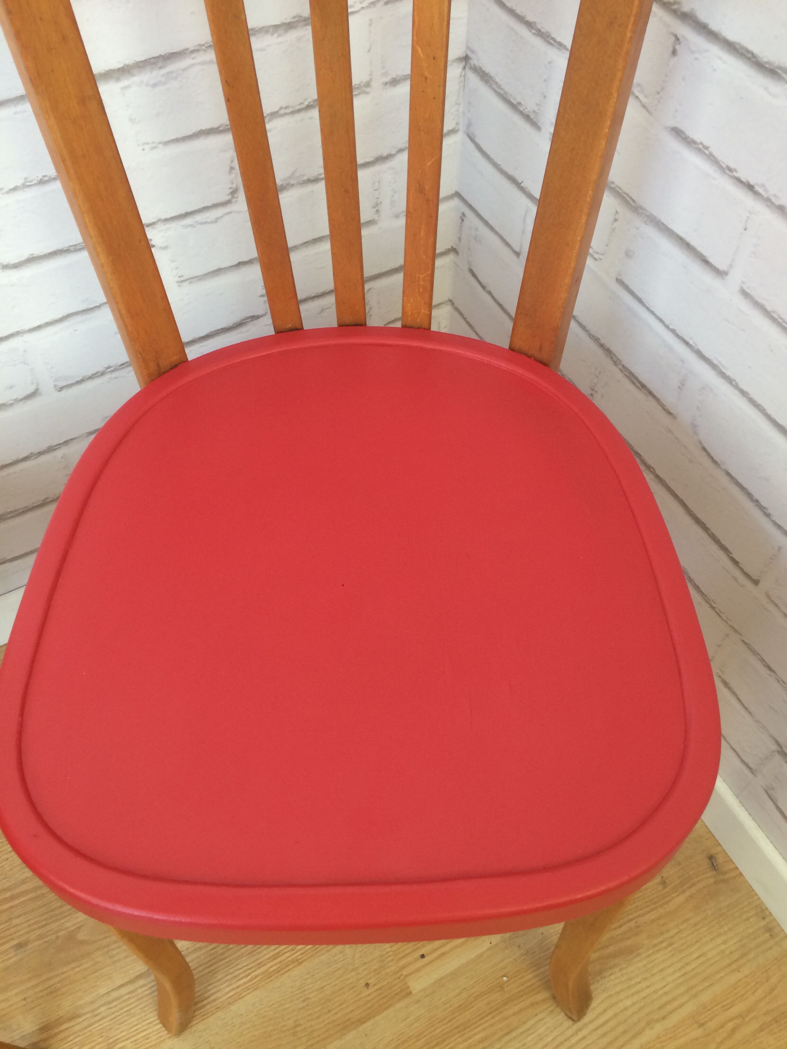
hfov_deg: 48.2
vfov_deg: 61.7
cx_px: 394
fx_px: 879
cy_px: 524
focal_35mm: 29
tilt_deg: -57.9
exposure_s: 1/33
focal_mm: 4.15
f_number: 2.2
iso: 40
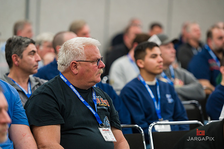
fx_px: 1026
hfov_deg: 12.5
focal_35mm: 165
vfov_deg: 8.3
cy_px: 74
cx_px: 112
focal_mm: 165
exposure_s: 1/400
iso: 1600
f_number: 3.2
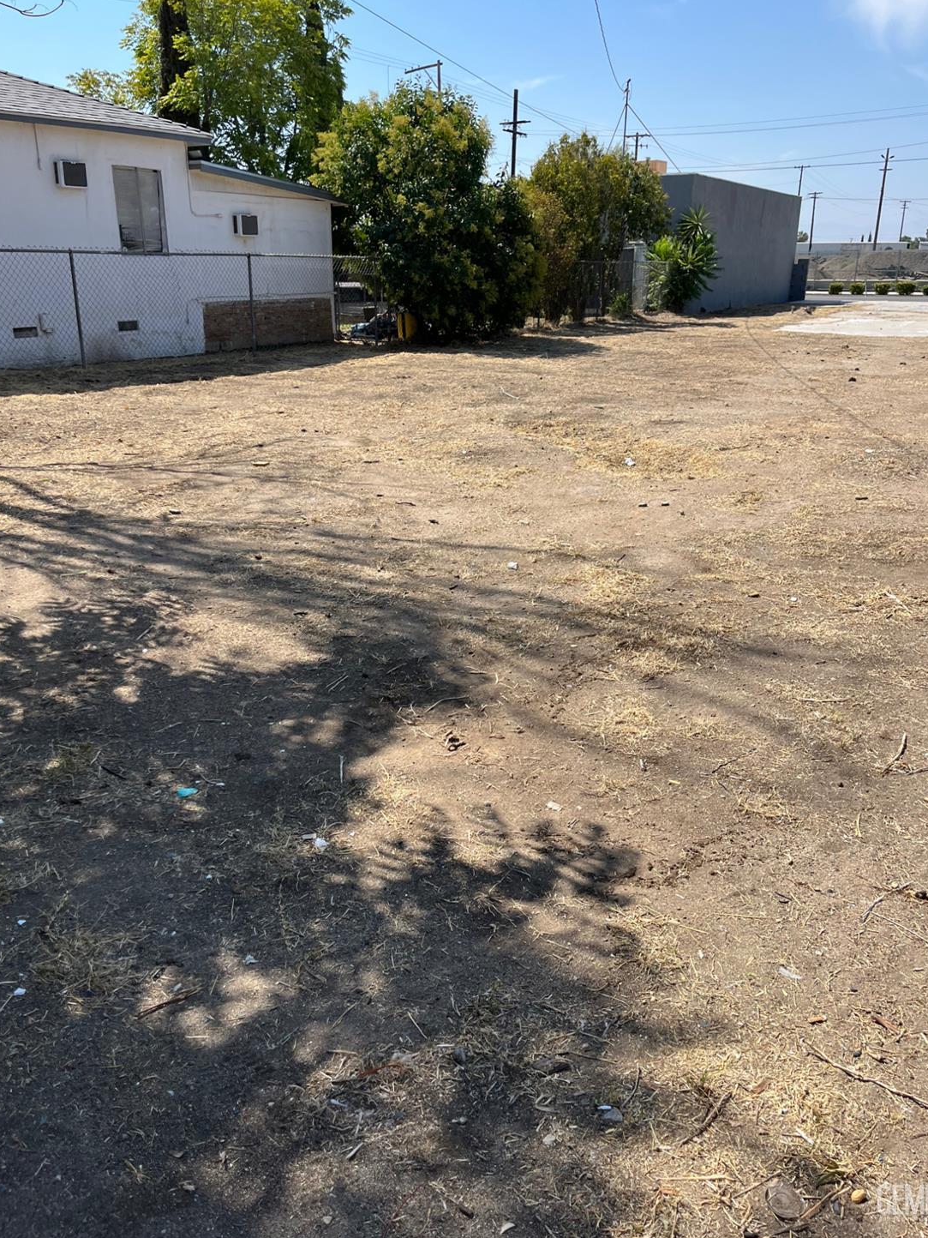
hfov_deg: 51.4
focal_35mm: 27
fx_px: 965
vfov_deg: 65.3
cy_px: 600
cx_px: 473
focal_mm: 5.1
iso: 50
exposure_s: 1/2825
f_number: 1.6
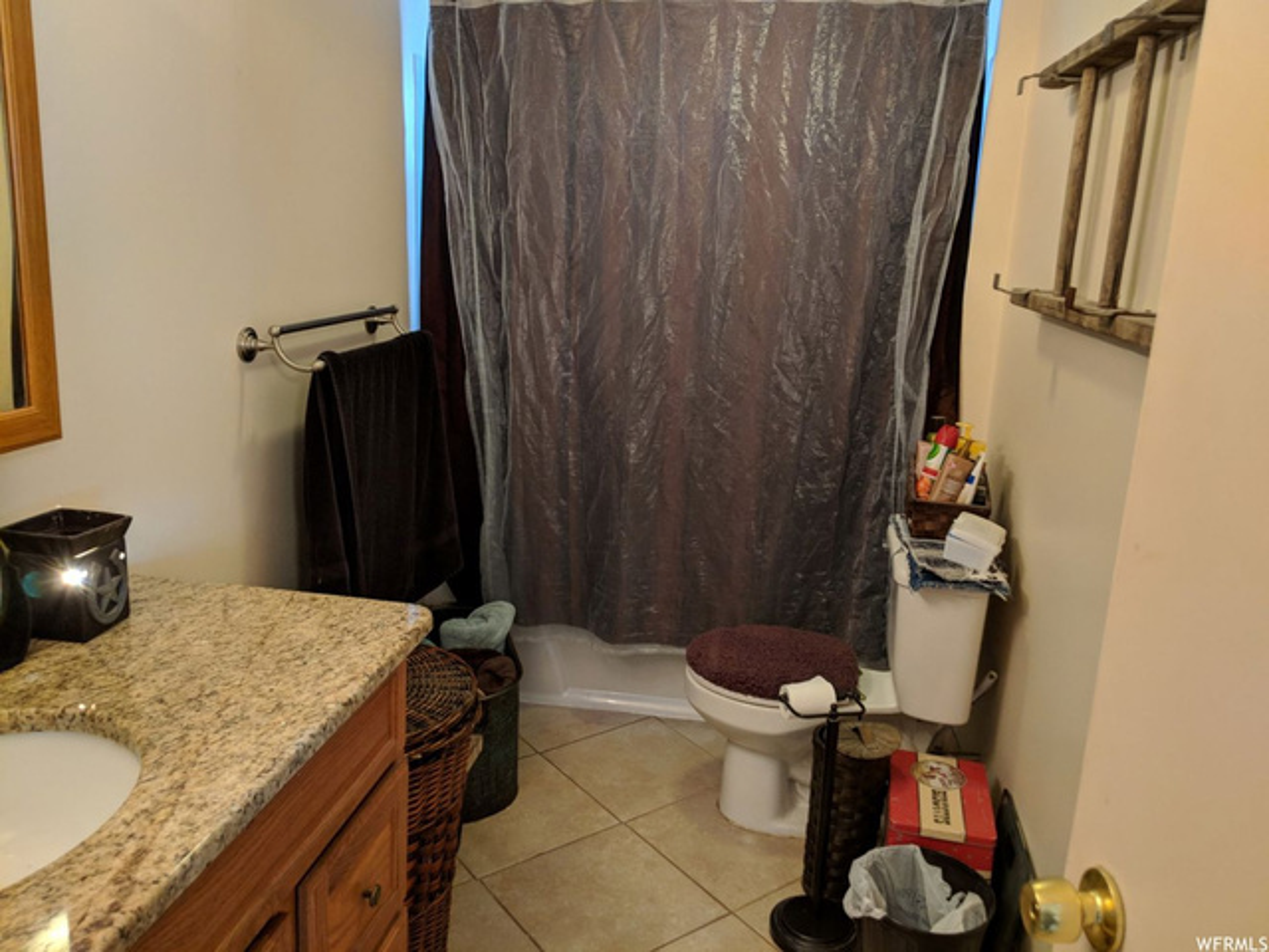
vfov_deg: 51.4
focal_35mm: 27
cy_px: 476
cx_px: 634
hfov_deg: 65.3
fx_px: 990
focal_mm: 4.44
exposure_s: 1/60
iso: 332
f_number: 1.8
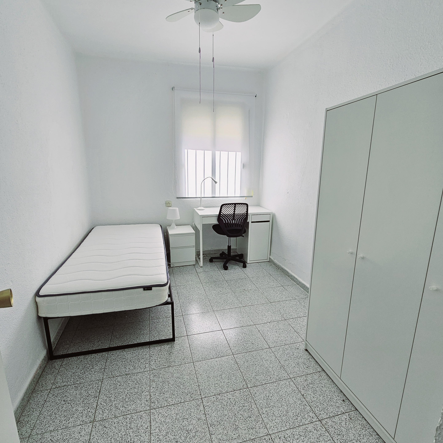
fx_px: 232
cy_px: 230
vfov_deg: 87.4
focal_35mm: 16
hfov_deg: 87.4
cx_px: 218
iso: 50
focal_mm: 2.2
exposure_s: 1/192
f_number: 2.2
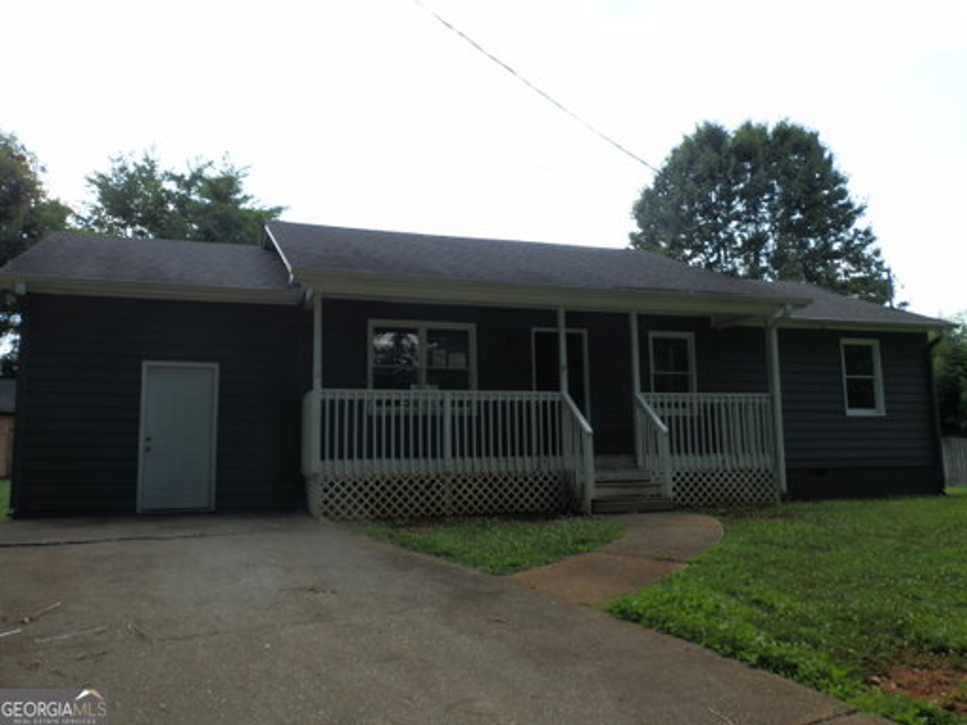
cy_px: 362
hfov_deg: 63.4
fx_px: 782
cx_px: 484
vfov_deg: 49.7
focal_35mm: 28
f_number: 9.3
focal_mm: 5
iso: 64
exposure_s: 1/50
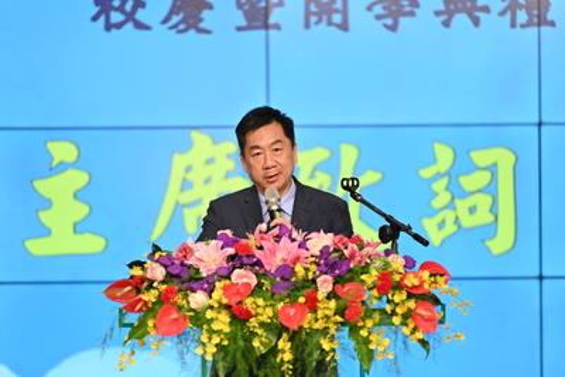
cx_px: 282
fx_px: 3140
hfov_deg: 10.3
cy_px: 188
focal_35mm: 200
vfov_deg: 6.9
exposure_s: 1/160
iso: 500
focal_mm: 200
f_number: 2.8
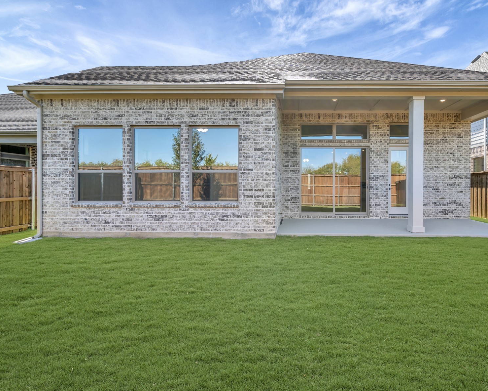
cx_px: 291
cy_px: 196
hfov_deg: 92.0
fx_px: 231
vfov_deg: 80.4
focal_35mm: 16
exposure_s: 1/15
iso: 100
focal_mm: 14
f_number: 9
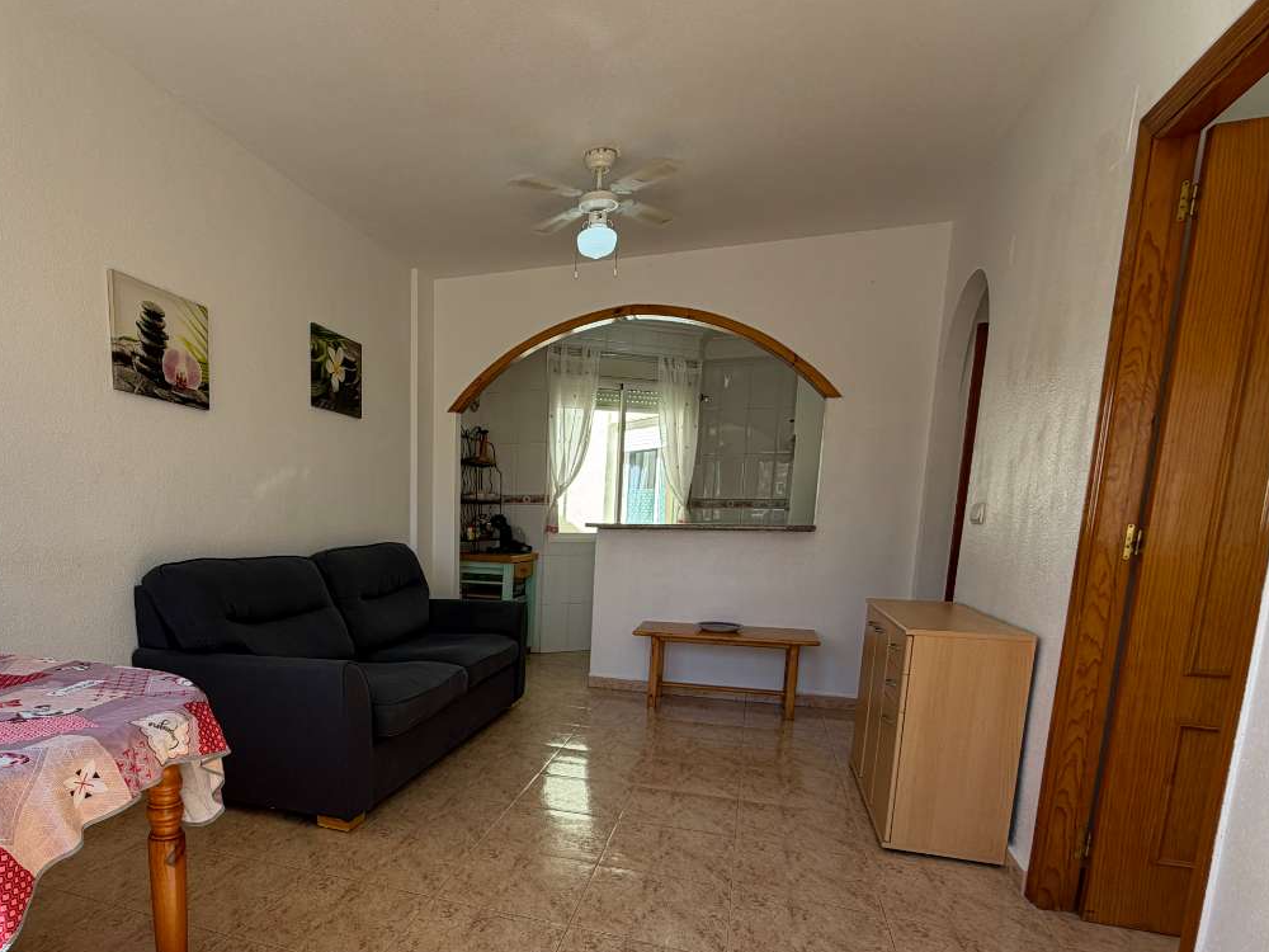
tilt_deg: -9.3
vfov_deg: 61.6
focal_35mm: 21
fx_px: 770
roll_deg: -0.1
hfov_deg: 77.0
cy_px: 649
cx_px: 447
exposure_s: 1/100
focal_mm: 2.22
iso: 16
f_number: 2.2
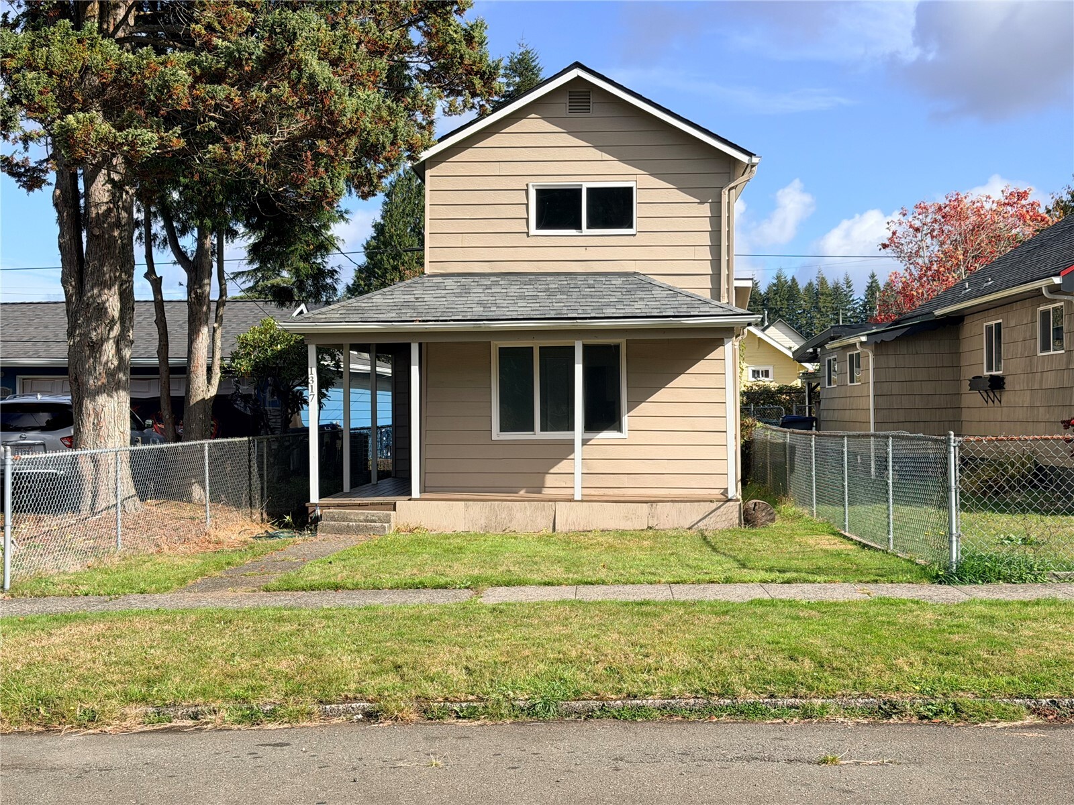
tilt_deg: -0.4
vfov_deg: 30.3
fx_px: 1489
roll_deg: +0.2
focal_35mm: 48
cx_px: 537
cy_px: 402
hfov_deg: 39.7
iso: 64
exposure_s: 1/3534
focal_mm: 6.76
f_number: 1.78
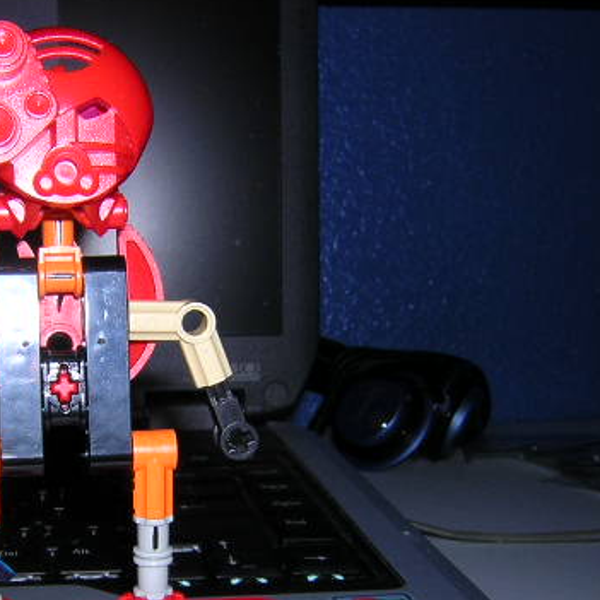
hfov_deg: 29.1
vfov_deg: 29.4
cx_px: 154
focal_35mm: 58
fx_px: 1137
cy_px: 398
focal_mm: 4.7
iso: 100
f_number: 5.2
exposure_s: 1/60.1
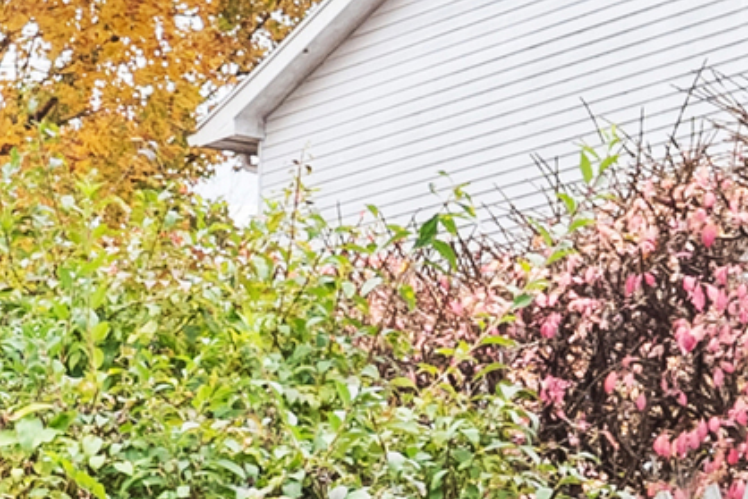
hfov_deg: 15.2
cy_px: 790
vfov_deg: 10.5
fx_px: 2598
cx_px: -363
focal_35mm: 125
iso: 320
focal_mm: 17
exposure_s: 1/6
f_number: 7.1
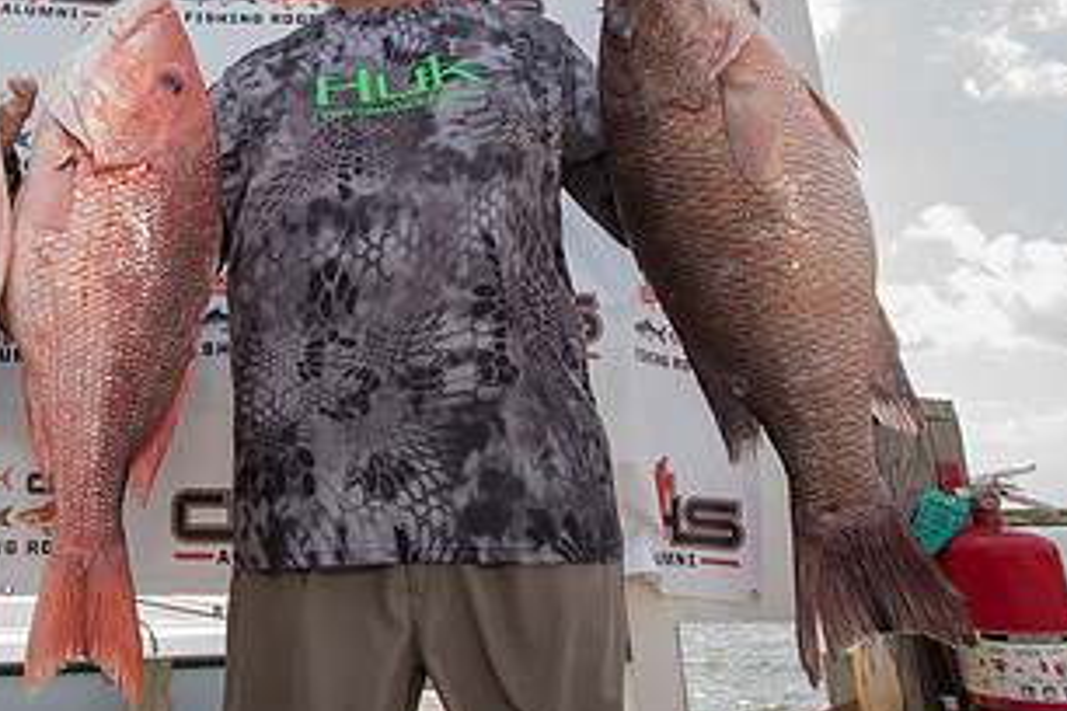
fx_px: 1067
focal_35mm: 36
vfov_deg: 35.8
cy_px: 152
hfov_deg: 49.3
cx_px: 178
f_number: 9
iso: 250
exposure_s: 1/160
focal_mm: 19
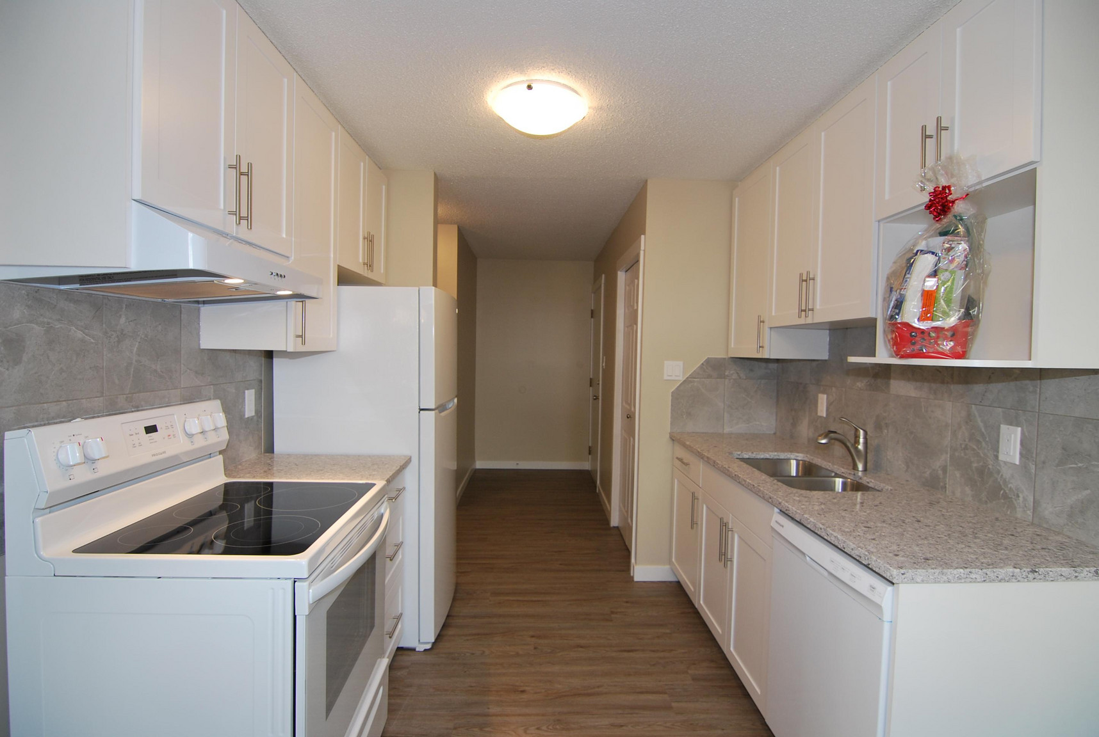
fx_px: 505
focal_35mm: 16
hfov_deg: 94.9
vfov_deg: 72.3
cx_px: 550
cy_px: 368
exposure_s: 1/60
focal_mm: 11
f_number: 4
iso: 200
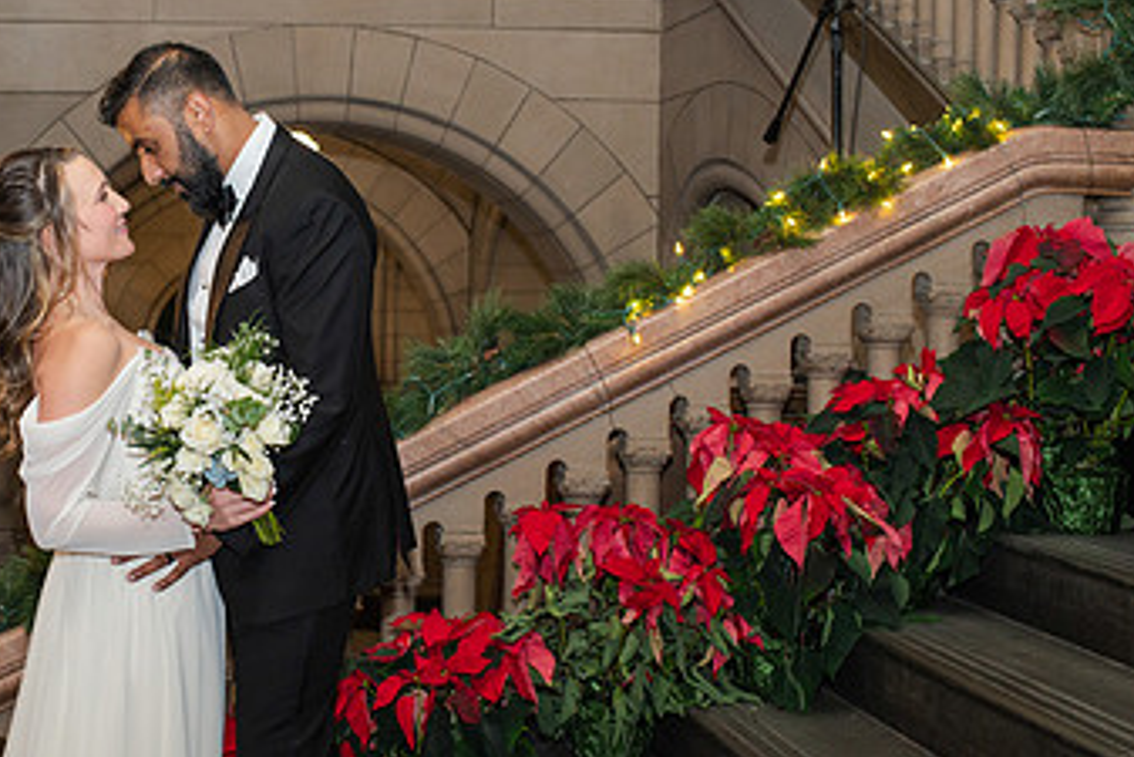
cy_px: 340
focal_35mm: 61
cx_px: 195
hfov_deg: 31.8
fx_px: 1922
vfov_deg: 22.3
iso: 1000
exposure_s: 1/200
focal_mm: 35
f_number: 4
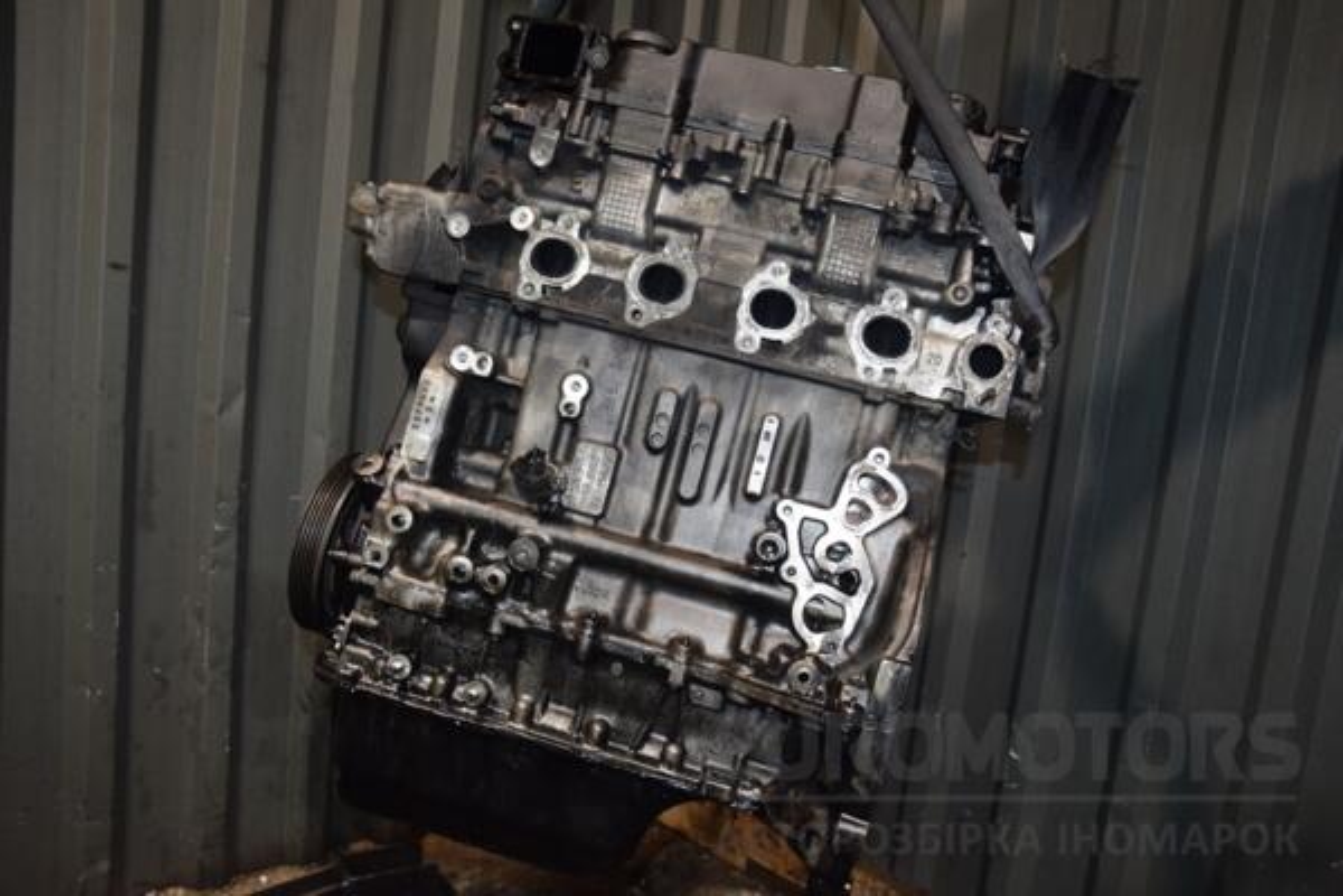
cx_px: 672
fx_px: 1175
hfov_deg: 59.5
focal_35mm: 32
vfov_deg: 41.7
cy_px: 448
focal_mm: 21
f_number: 5
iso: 800
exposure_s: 1/60
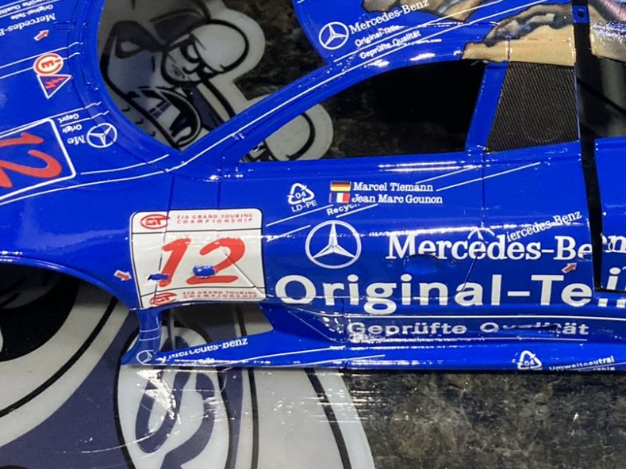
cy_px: 154
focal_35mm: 71
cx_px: 440
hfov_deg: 27.2
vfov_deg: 20.6
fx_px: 1284
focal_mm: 3.99
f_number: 1.8
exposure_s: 1/60.2
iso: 250
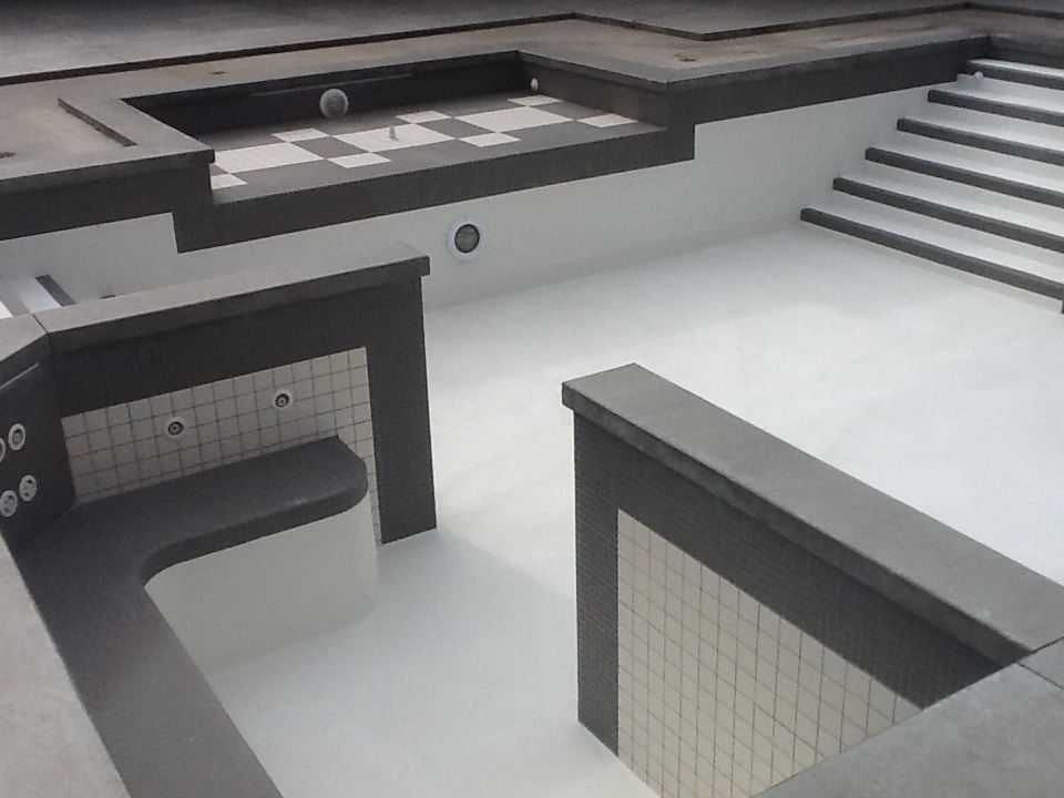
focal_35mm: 32
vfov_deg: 44.2
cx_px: 532
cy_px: 399
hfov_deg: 56.8
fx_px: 984
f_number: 2.4
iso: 80
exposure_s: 1/2232
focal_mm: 2.03
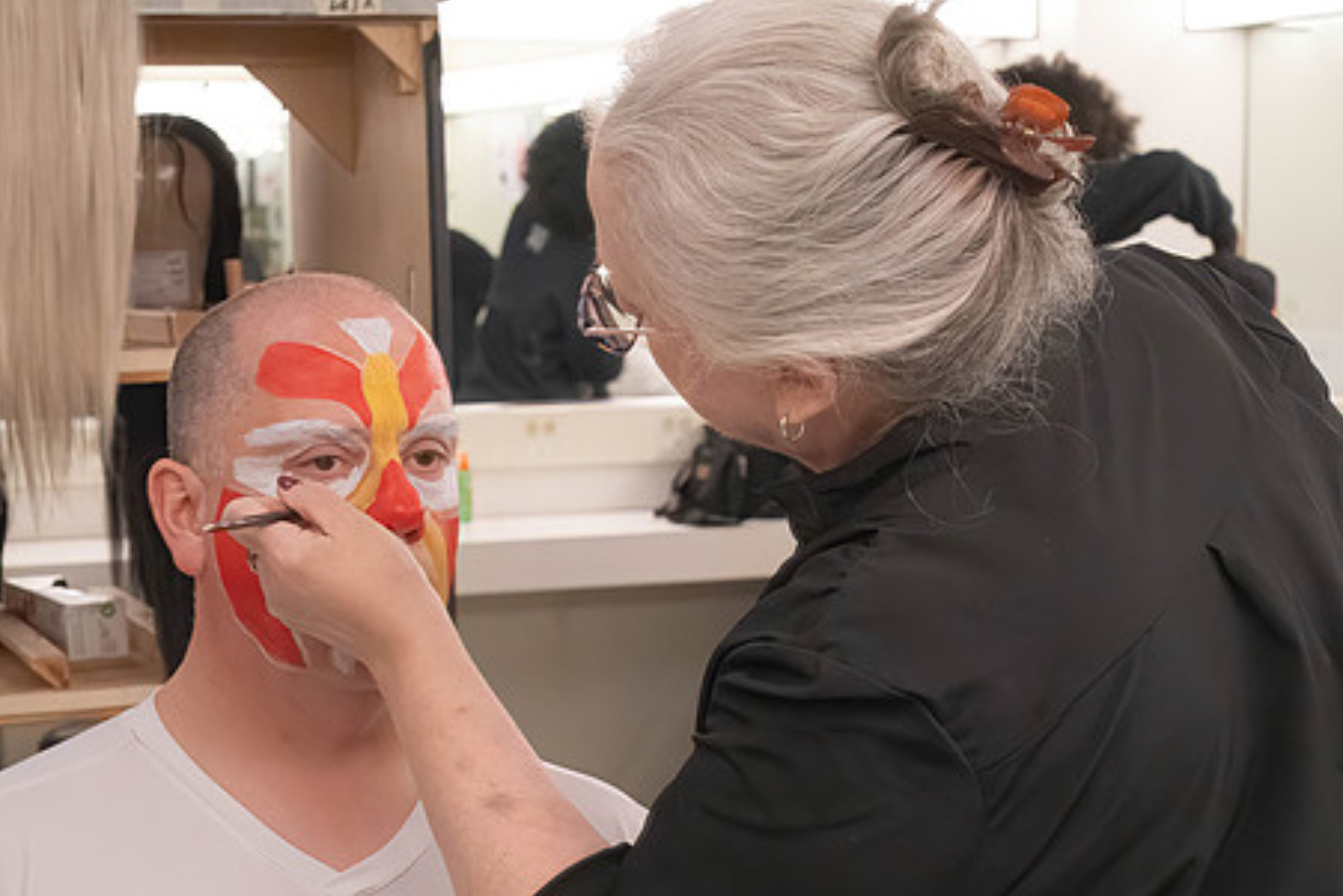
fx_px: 3358
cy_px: 496
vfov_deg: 15.2
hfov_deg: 22.6
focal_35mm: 90
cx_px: 622
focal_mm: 70
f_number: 9
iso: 16000
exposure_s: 1/500
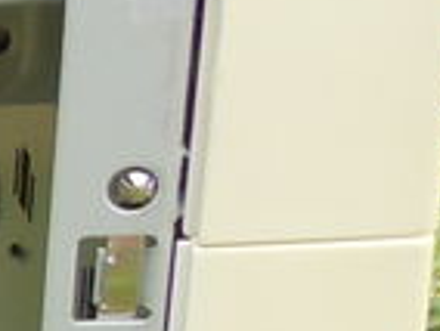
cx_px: -1041
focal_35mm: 211
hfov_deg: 7.7
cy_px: 294
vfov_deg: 7.0
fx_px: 2687
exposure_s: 1/80
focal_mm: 5.4
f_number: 3.5
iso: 100
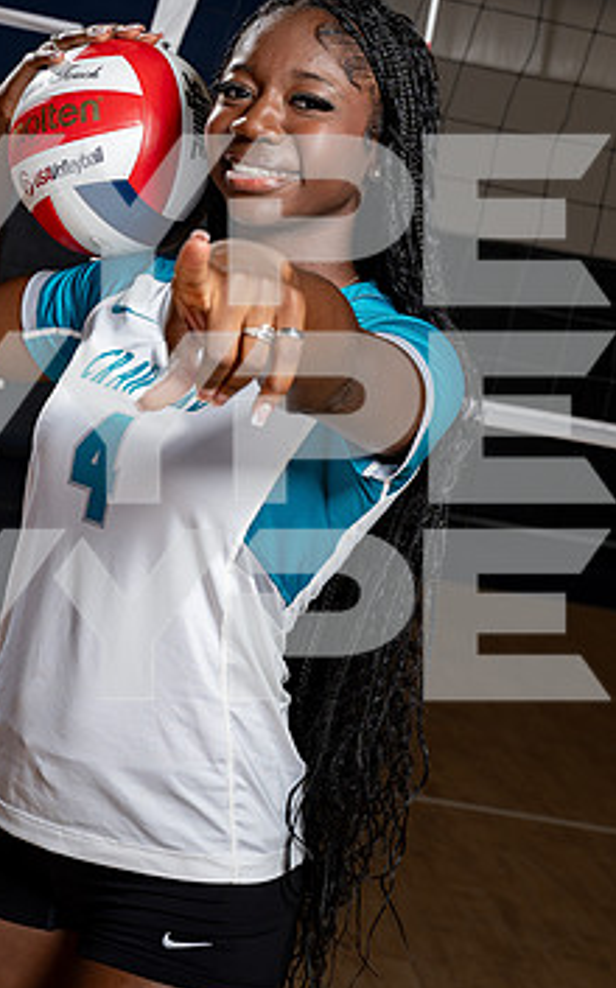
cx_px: 202
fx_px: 2449
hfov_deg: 14.3
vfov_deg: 22.8
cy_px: 420
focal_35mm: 91
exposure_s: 1/250
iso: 100
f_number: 8
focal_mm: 70
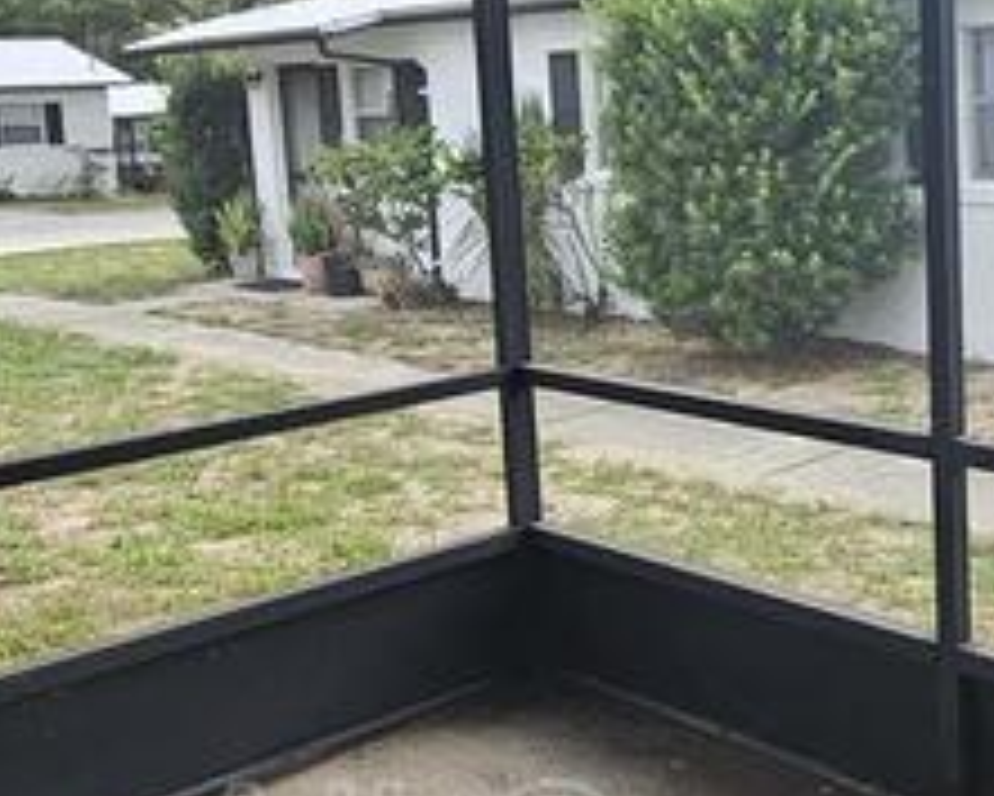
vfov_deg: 32.5
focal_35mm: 46
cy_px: 270
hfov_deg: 37.5
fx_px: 1354
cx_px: 904
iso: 50
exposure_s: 1/139
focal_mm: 2.2
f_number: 2.2
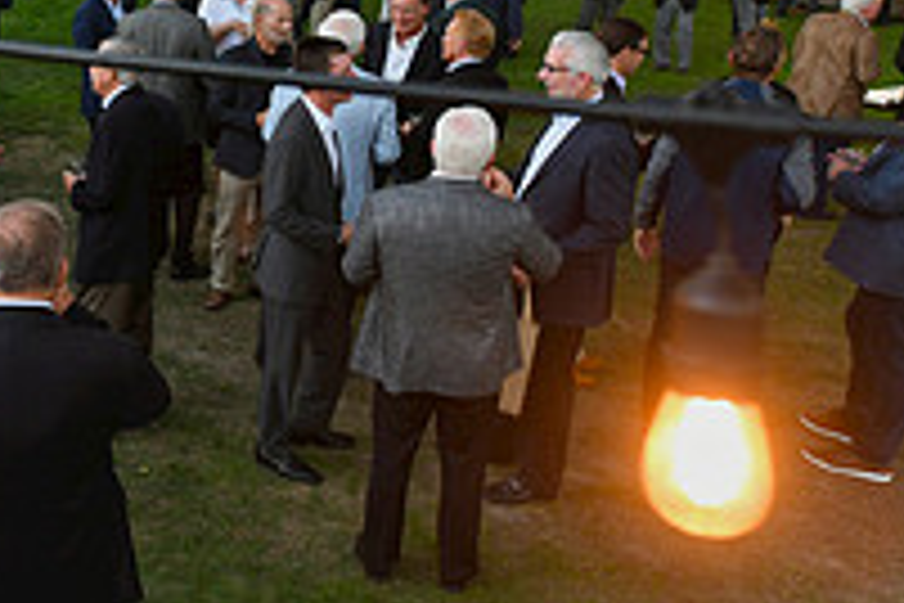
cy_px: 74
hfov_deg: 35.3
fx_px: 1230
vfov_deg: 26.7
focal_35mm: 49
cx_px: -58
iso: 800
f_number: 3.5
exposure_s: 1/100
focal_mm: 17
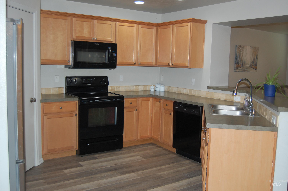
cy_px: 96
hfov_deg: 53.2
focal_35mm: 36
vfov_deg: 36.8
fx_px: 288
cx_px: 144
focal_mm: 24
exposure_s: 1/60
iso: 400
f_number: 4
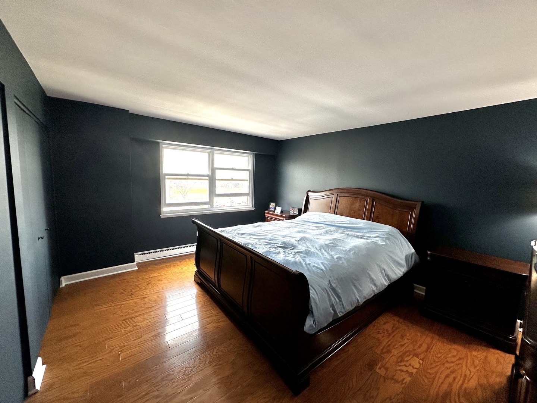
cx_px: 268
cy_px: 202
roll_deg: -2.8
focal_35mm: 14
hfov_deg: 102.1
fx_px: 217
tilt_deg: -6.6
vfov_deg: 85.7
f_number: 2.2
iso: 100
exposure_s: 1/120
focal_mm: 2.22
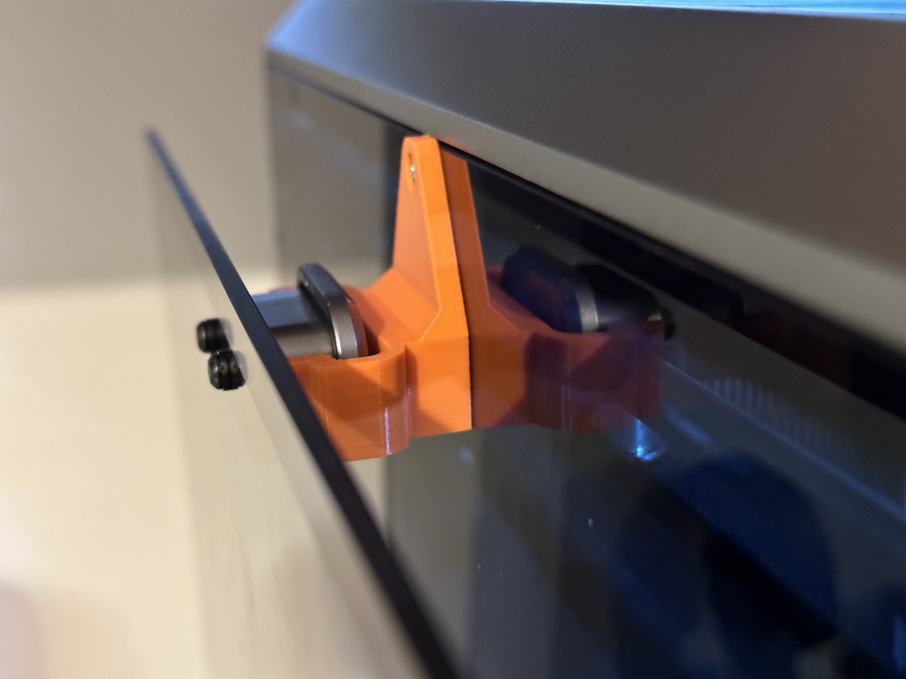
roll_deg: +1.3
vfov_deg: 30.3
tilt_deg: -16.5
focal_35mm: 48
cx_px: 453
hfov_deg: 39.7
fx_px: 1256
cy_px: 340
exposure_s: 1/25
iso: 640
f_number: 1.78
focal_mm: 6.86
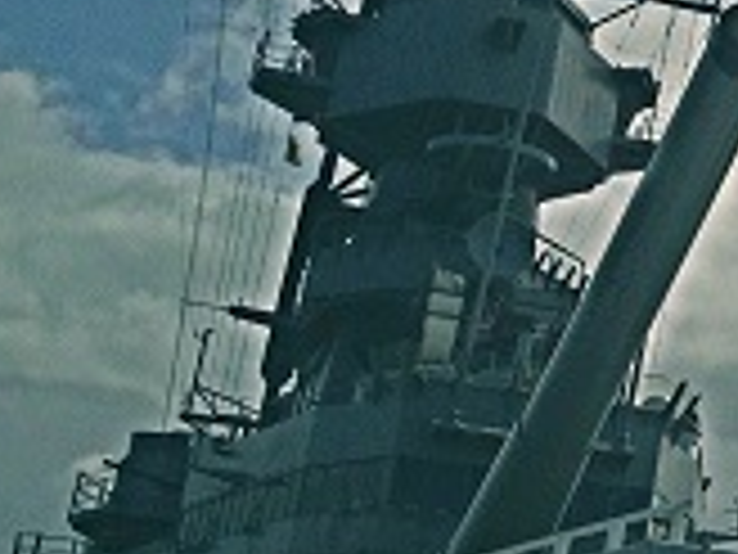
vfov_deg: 11.5
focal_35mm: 128
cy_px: 77
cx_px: 1206
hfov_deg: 14.1
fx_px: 2729
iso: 50
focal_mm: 4.28
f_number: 2.4
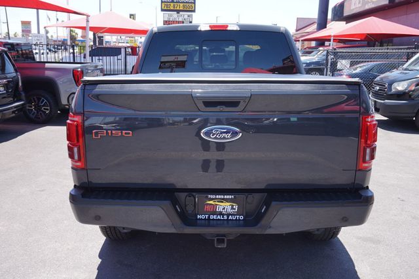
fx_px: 384
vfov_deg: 39.9
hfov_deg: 57.2
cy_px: 140
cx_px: 210
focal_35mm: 33
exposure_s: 1/100
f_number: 7.1
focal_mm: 22
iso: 100
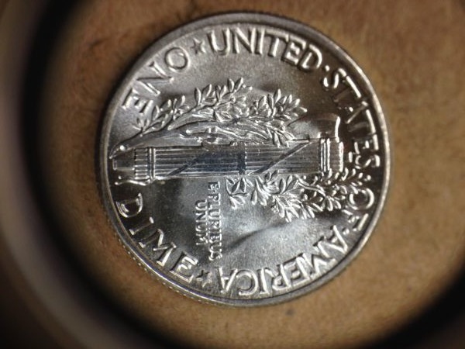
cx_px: 232
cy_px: 174
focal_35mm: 33
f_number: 2.4
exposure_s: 1/60
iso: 64
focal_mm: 4.12
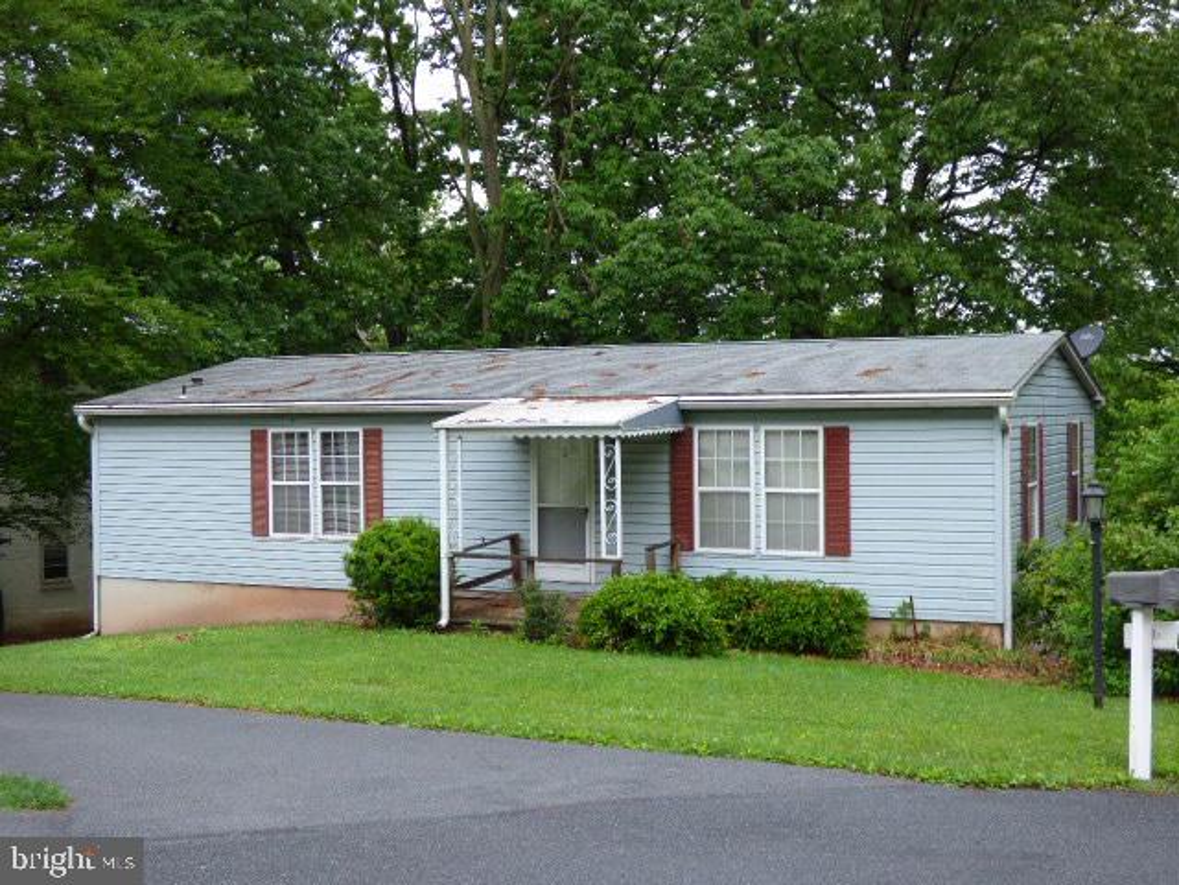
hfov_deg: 43.9
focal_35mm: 43
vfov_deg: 33.6
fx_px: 1465
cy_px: 442
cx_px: 590
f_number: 3.6
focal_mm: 7.37
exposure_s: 1/200
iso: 100
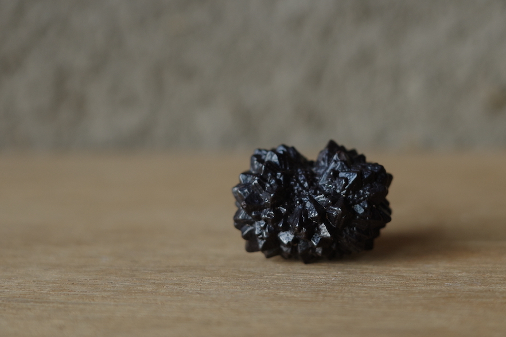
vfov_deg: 20.0
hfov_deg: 29.5
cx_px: 324
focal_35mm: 68
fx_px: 956
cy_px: 168
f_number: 2.8
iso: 200
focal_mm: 26
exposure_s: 1/125
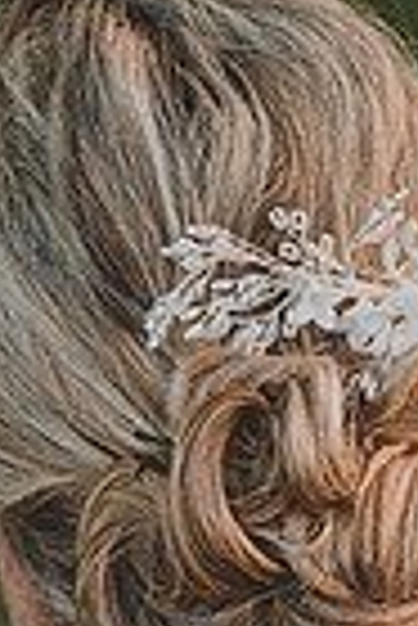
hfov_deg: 6.1
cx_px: 294
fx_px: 3926
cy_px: 833
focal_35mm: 226
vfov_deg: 8.9
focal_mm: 70
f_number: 2.8
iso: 1600
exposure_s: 1/125
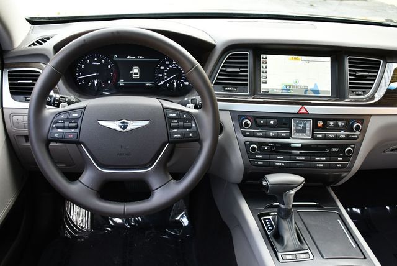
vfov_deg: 36.9
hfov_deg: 53.1
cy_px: 133
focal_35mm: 36
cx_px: 198
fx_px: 397
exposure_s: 1/250
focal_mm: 18
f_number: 3.5
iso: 800
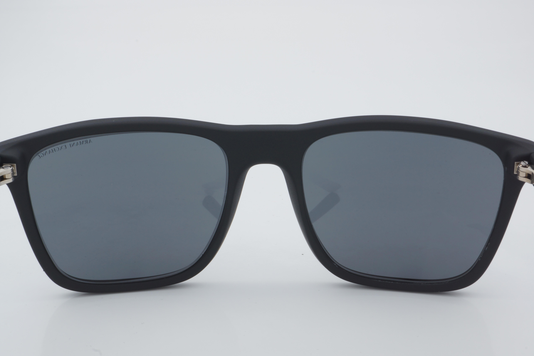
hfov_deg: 37.9
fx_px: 779
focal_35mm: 52
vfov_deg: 25.8
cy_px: 178
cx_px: 267
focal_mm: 35
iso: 100
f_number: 32
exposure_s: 1/4
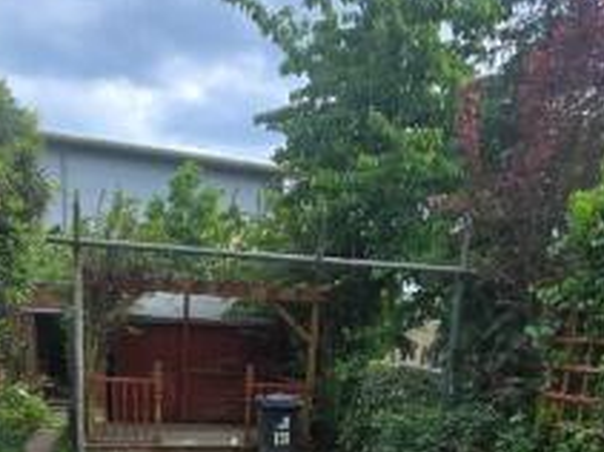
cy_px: 585
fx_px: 628
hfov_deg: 51.2
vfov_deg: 31.0
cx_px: 253
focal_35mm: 36
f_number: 2.2
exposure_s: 1/1286
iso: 50
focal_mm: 2.2
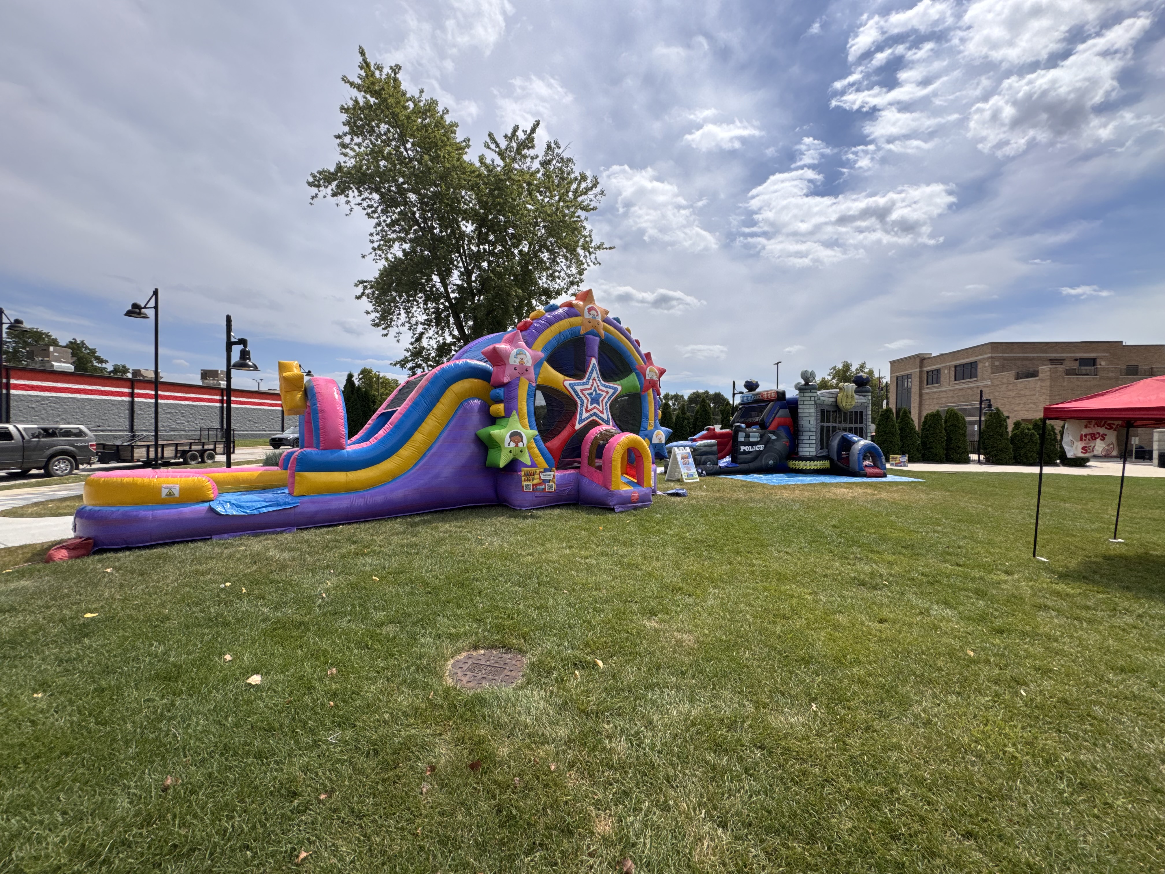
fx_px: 471
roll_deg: -2.1
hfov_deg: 102.1
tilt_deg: -1.0
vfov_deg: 85.7
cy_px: 437
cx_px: 582
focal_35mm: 14
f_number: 2.2
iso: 50
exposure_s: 1/2874
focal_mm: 2.22
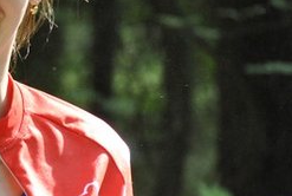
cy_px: 104
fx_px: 3724
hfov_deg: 4.5
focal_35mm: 458
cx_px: -69
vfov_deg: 3.0
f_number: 4.8
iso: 800
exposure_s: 1/320
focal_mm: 116
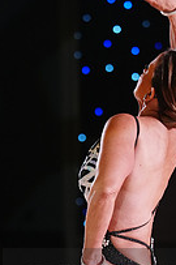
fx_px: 3320
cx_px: 183
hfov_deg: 3.0
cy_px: 292
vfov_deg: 4.6
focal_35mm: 452
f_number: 4
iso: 3200
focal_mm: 158
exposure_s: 1/400
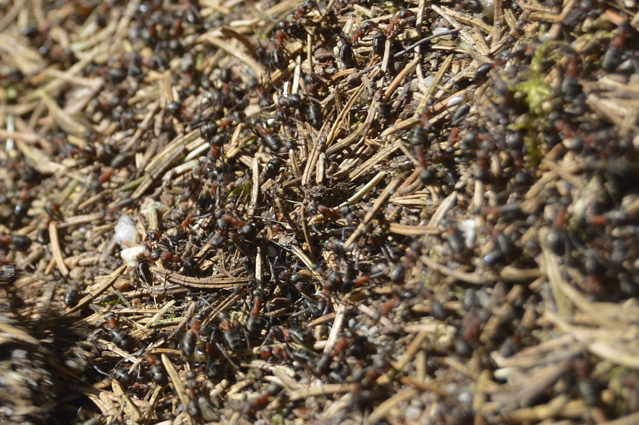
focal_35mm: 128
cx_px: 181
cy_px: 155
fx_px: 2266
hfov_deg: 16.0
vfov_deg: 10.7
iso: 100
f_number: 7.1
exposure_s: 1/200
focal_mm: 55
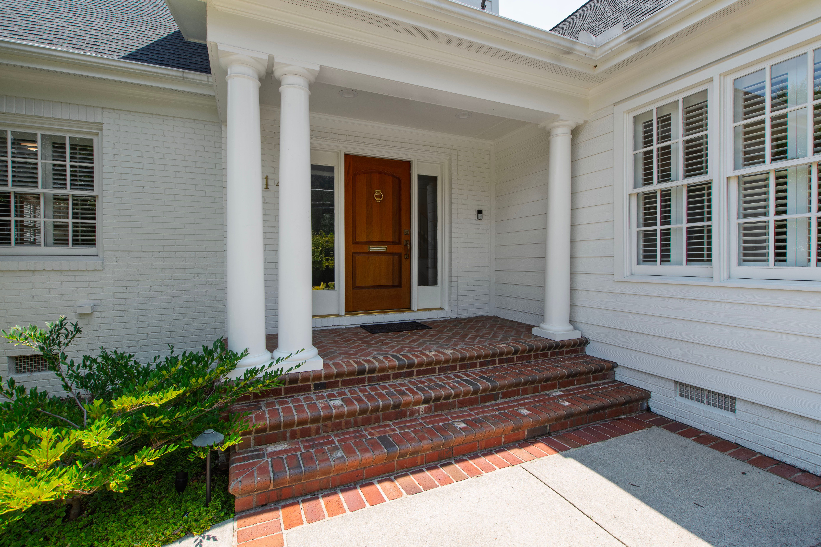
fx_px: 342
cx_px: 410
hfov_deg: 100.4
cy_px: 274
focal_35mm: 15
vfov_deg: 77.3
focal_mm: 10
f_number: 8
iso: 100
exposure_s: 1/60
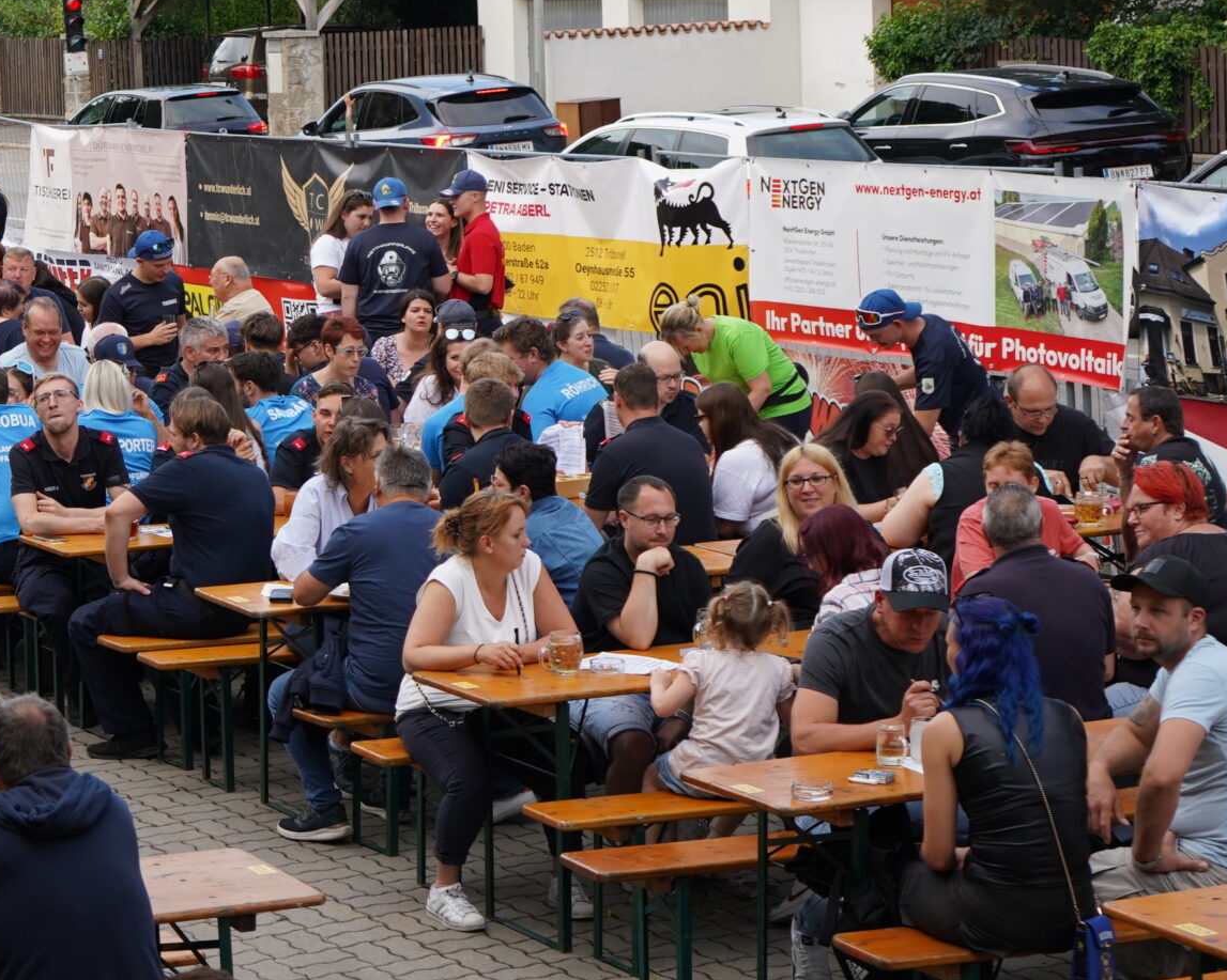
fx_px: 3195
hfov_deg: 21.1
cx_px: 55
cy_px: 252
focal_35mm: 88
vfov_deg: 17.4
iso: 250
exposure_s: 1/160
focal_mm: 42
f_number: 4.5
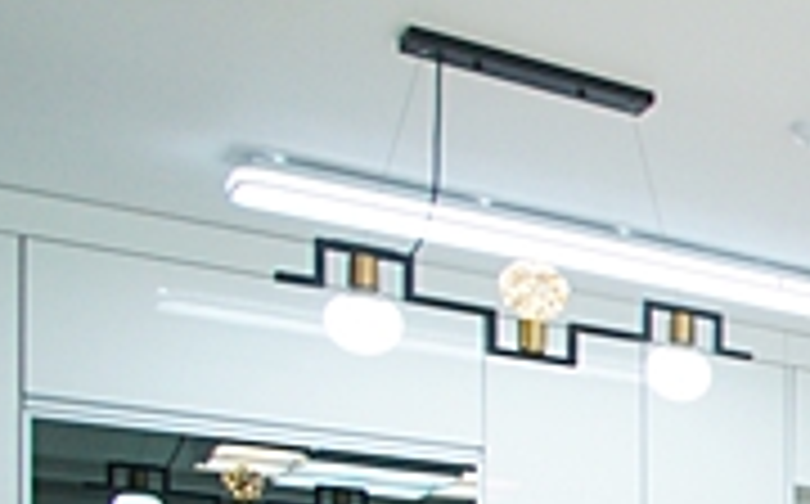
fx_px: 1499
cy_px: 734
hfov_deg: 18.3
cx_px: 1665
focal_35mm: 68
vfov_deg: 17.4
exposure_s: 1/200
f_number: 4
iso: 800
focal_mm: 10
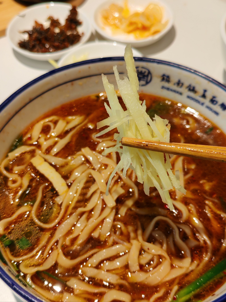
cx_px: 113
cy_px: 151
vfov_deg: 45.8
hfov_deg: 35.1
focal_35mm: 41
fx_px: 357
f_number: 1.95
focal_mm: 5.52
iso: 160
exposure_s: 1/100
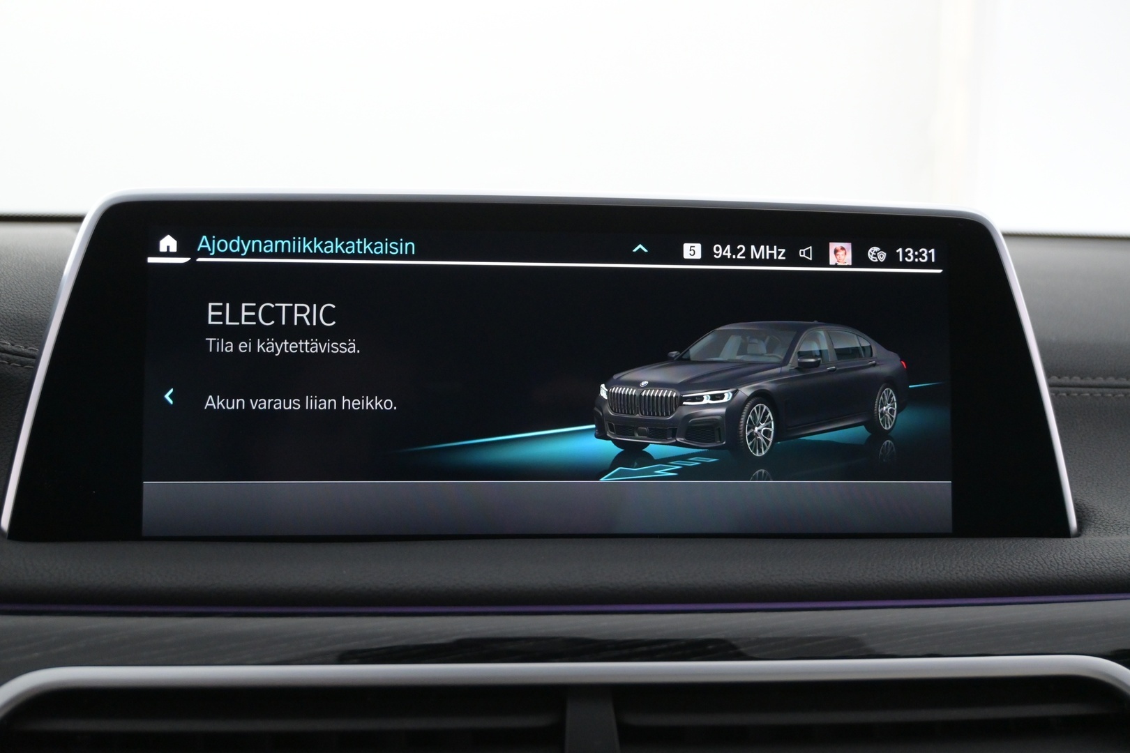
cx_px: 565
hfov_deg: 52.2
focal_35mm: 37
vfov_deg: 36.2
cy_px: 376
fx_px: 1153
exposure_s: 1/50
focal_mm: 24.5
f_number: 4.2
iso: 2500
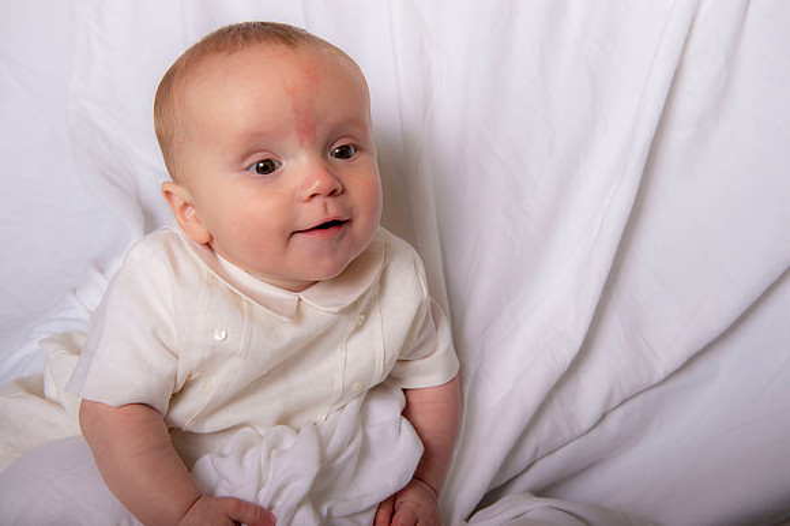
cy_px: 263
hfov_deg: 41.1
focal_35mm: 48
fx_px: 1053
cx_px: 395
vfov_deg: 28.0
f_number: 5.6
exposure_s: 1/200
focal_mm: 48
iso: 250
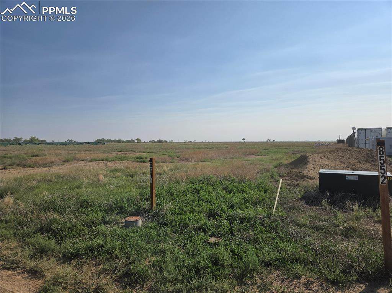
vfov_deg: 58.8
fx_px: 260
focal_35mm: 23
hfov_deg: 74.0
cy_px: 146
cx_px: 196
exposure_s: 1/3409
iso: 25
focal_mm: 5.4
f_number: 1.8
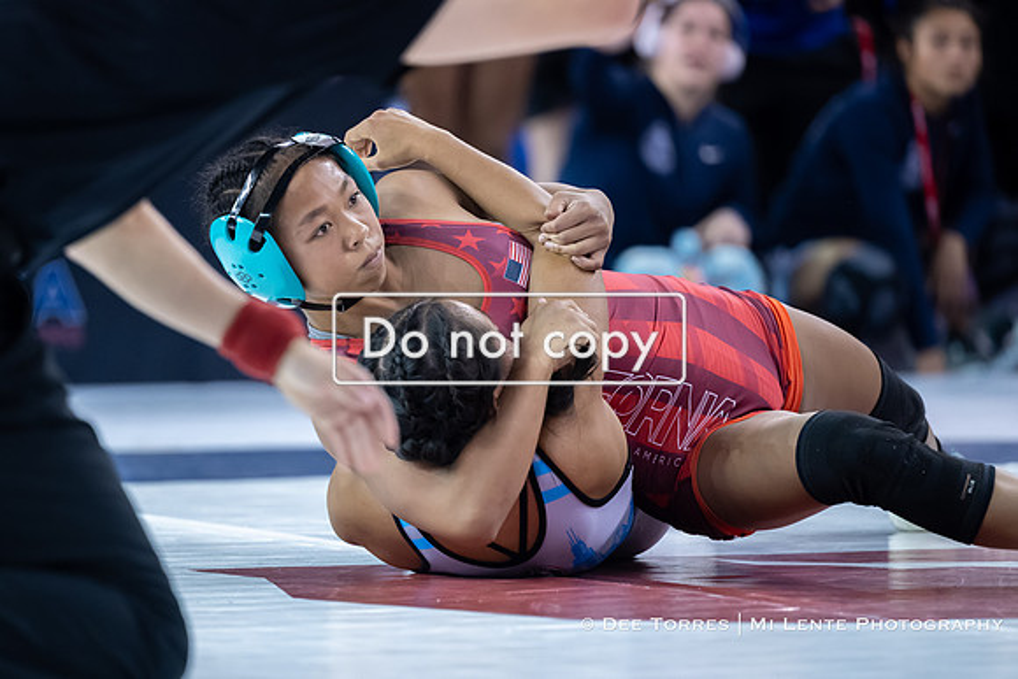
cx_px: 395
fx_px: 6597
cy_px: 368
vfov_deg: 5.9
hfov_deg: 8.8
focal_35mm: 233
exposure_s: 1/800
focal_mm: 190
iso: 3200
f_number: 2.8
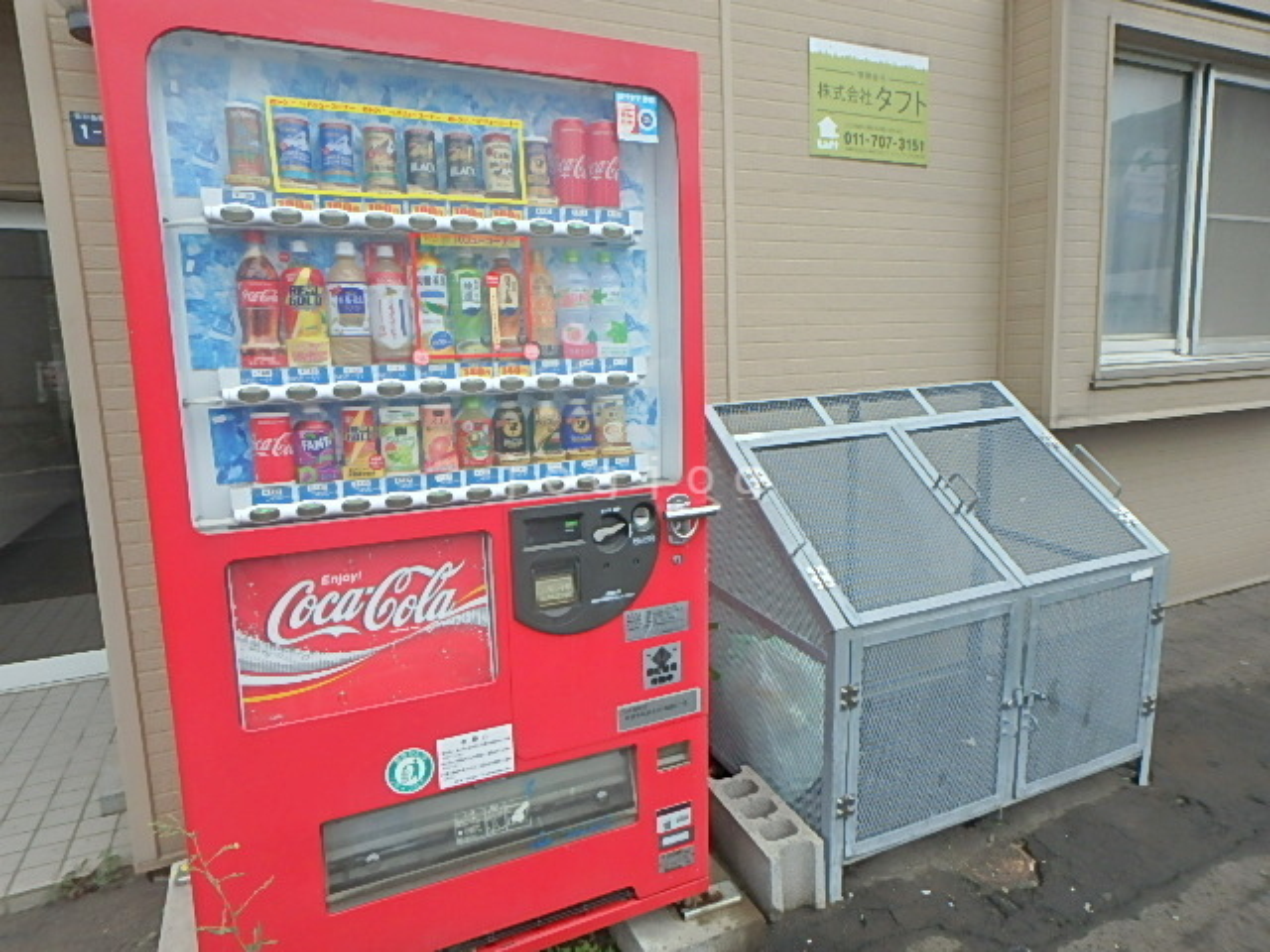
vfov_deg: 63.4
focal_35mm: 21
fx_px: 770
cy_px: 476
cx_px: 635
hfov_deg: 79.0
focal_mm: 3.7
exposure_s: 1/250
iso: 125
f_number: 3.5
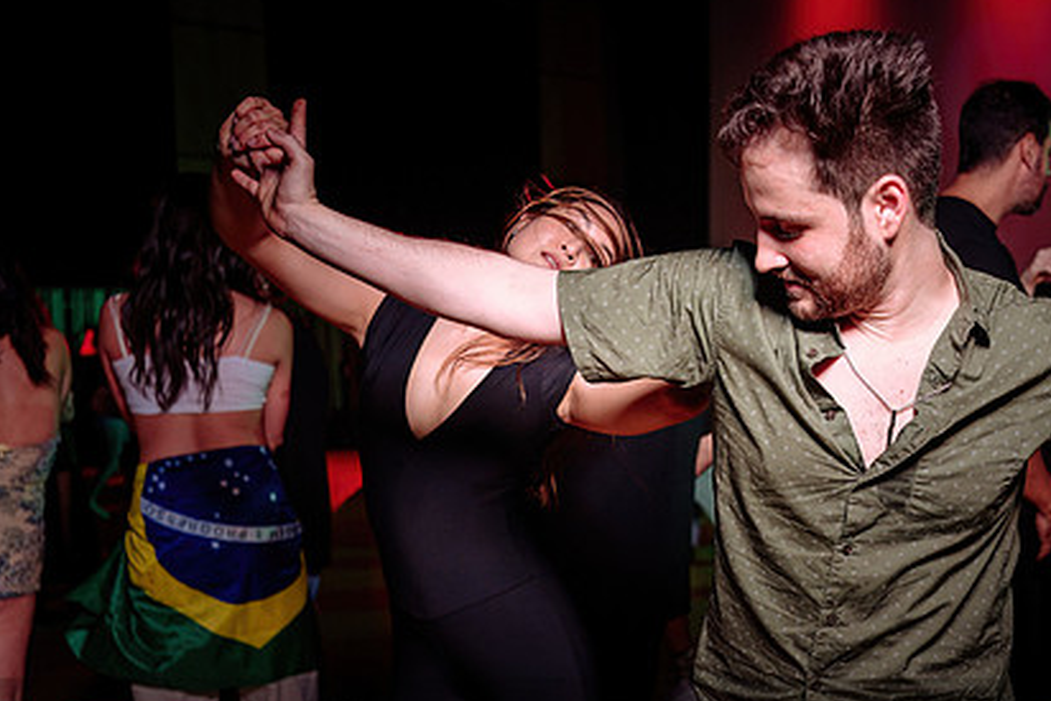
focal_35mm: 45
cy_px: 414
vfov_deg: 29.8
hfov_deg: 43.2
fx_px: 1314
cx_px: 673
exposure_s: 1/125
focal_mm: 32
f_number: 2.8
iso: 800
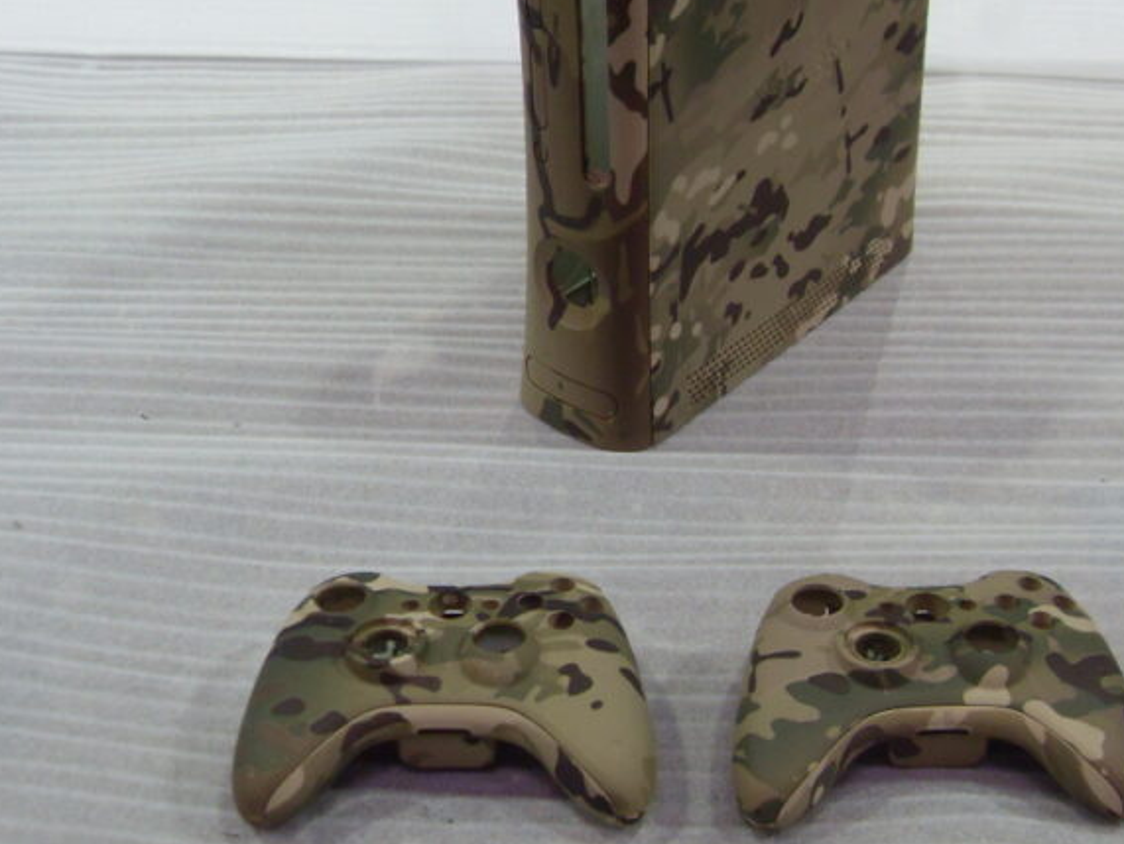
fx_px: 1592
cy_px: 338
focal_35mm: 49
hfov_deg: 38.6
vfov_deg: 29.6
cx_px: 711
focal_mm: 6.3
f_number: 2.8
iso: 200
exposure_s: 1/30
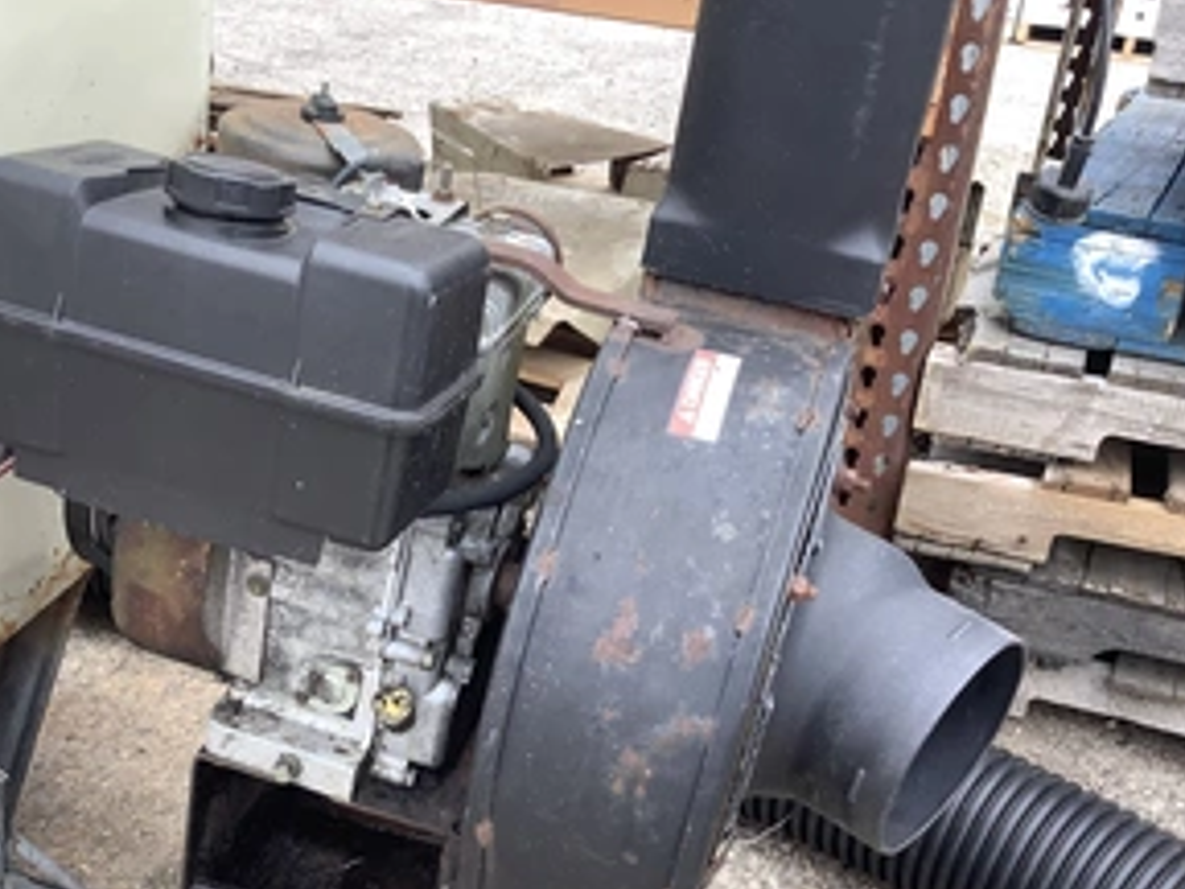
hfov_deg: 43.7
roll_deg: -4.2
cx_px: 481
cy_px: 597
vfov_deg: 33.3
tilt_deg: -29.0
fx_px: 1472
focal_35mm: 43
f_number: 2.4
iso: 40
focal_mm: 3.3
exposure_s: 1/120
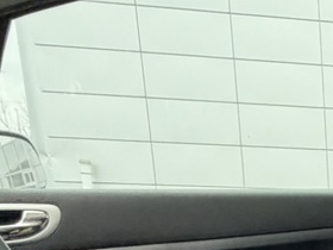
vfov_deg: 18.2
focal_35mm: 72
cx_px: 579
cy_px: 373
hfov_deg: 20.3
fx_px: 693
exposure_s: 1/121
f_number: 2.2
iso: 320
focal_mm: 2.22
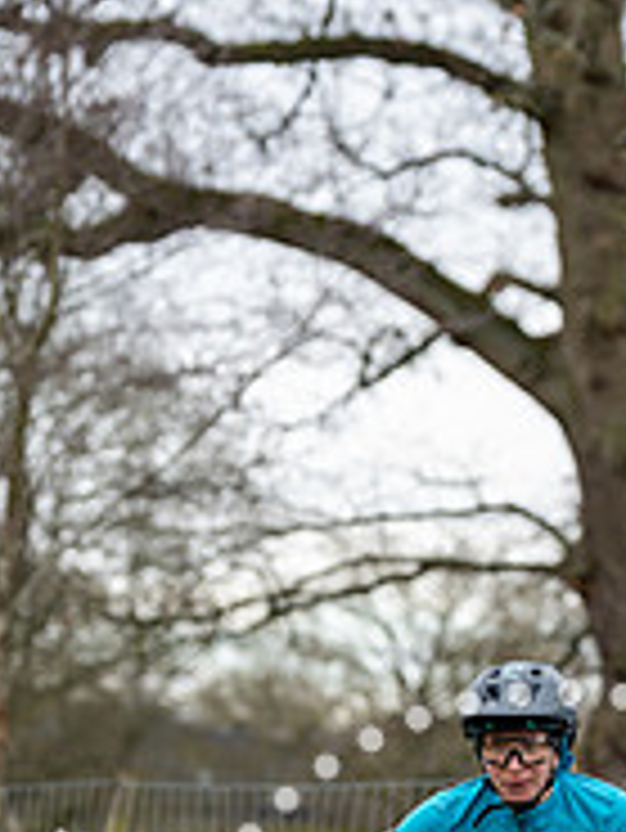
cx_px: 649
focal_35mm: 231
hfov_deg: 6.4
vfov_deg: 8.5
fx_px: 5564
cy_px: 720
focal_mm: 99
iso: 1000
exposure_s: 1/1000
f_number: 3.2
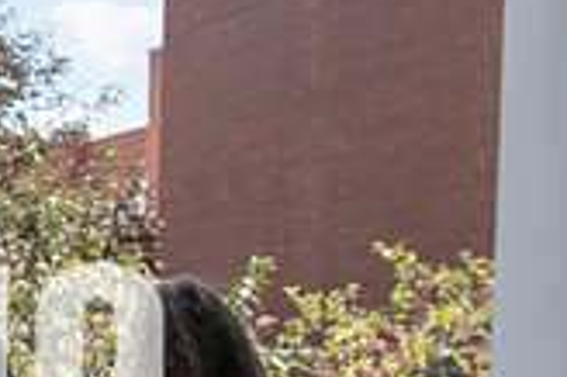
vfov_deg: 15.6
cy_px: 427
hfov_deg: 22.3
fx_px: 1337
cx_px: -97
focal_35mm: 85
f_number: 5
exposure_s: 1/1600
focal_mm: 24
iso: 640
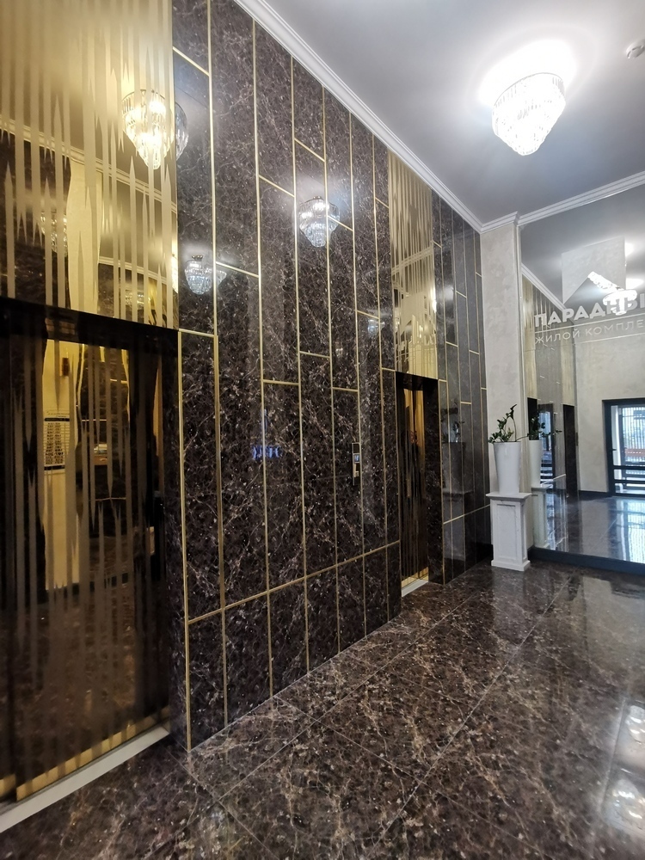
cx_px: 322
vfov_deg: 91.0
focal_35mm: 17
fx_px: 422
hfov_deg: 74.7
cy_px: 430
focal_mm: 2.23
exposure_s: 1/33.3
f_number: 2.2
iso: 320
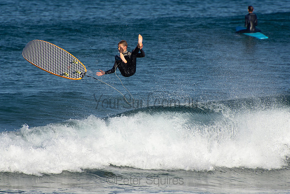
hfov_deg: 3.4
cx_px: 145
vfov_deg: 2.3
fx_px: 4834
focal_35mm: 600
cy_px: 97
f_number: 5.6
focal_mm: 400
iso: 140
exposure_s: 1/1000
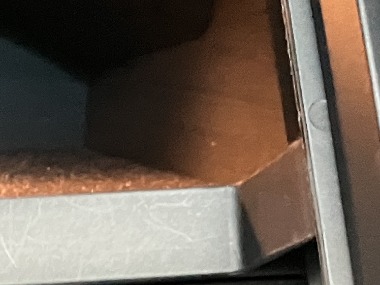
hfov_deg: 12.9
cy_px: 510
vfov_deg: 9.4
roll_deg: +0.1
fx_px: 1658
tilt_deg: -19.3
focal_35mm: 151
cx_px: -12
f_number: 1.8
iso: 640
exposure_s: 1/26
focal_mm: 3.99
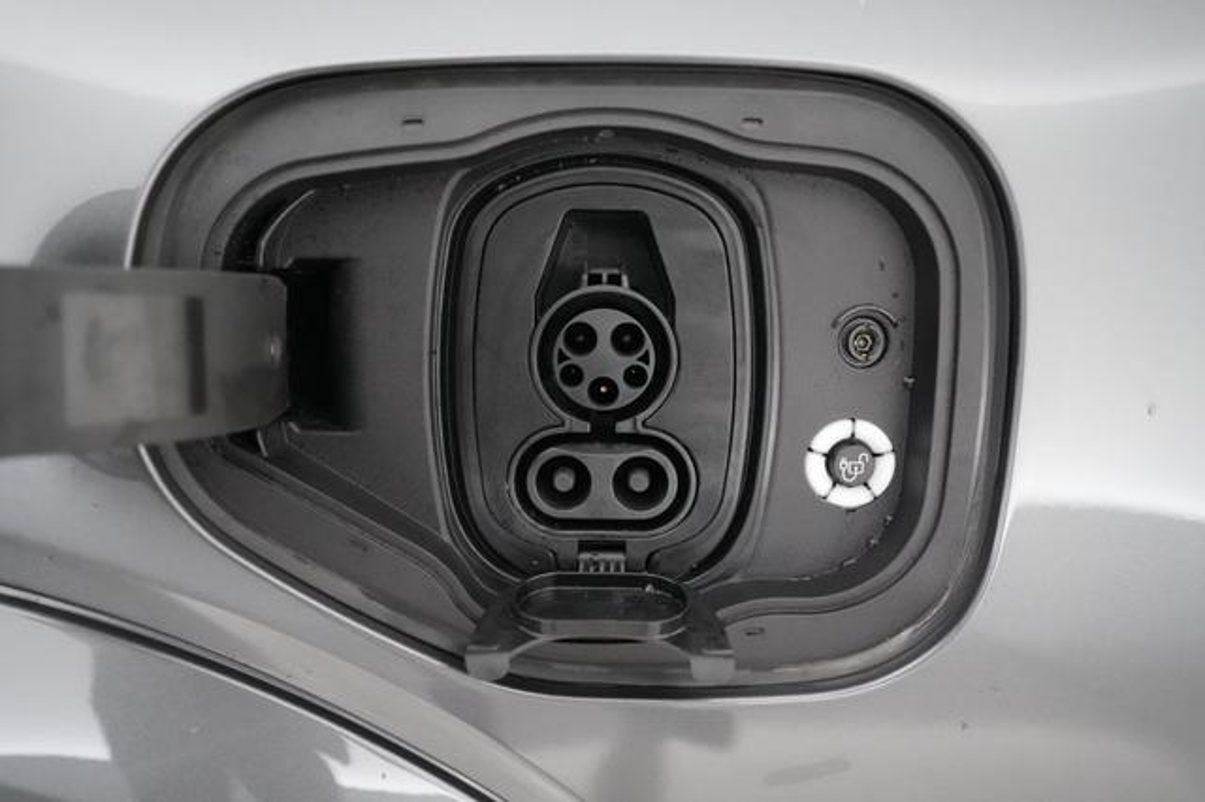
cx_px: 602
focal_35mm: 28
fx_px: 937
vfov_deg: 46.4
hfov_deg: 65.5
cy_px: 401
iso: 12800
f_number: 2.8
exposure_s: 1/320
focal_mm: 28
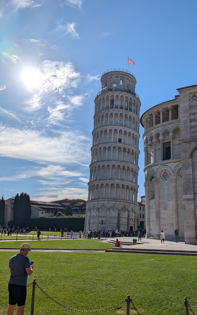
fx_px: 266
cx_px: 125
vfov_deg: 61.1
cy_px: 176
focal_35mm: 31
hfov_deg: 40.3
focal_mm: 6.9
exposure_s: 1/4545
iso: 23
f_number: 1.68
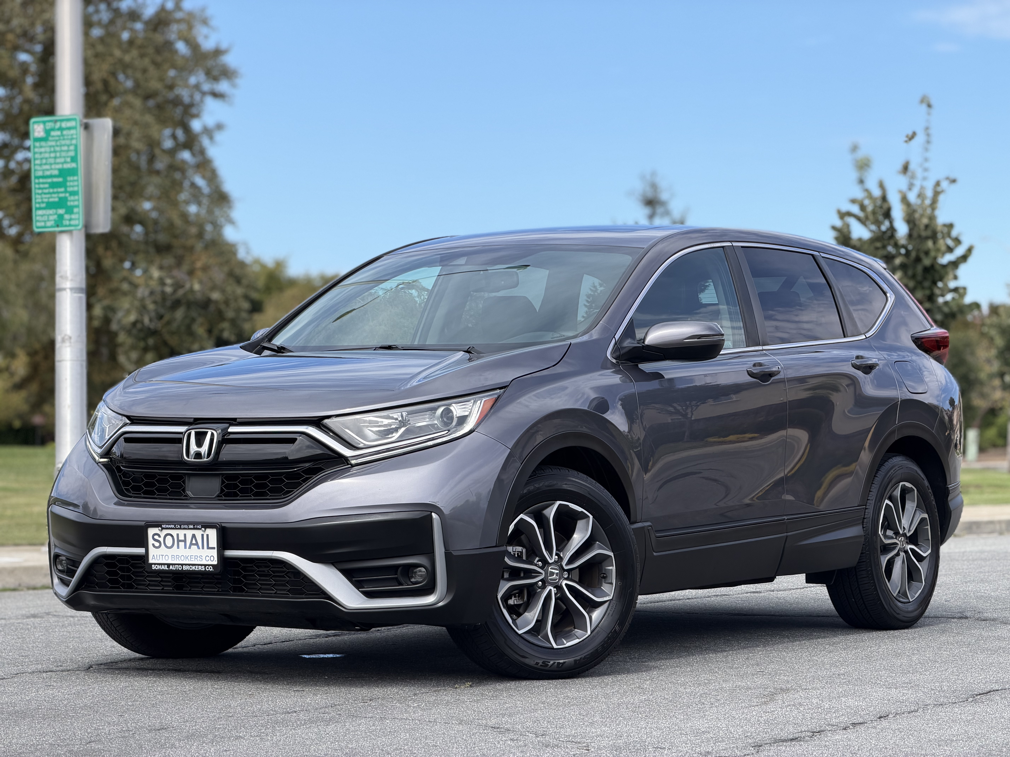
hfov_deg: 19.6
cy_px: 378
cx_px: 505
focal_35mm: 100
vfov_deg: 14.8
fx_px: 2918
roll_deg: +0.2
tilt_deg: +0.3
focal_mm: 16.89
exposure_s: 1/638
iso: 32
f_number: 2.8
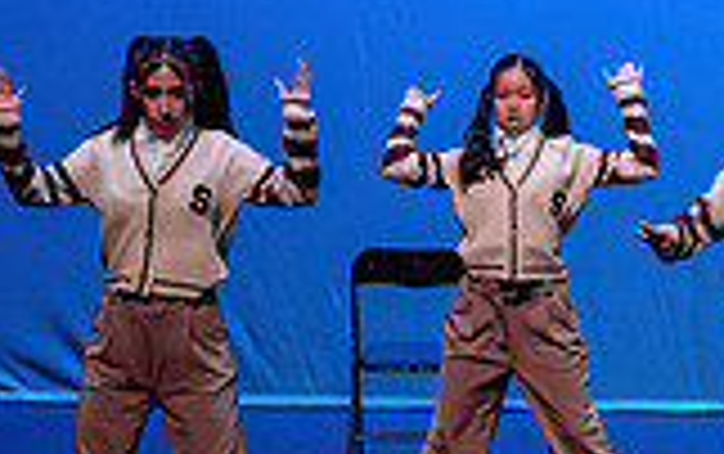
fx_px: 6400
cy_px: 192
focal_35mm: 324
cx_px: 805
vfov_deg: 4.1
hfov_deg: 6.4
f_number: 2.8
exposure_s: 1/400
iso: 1250
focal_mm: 82
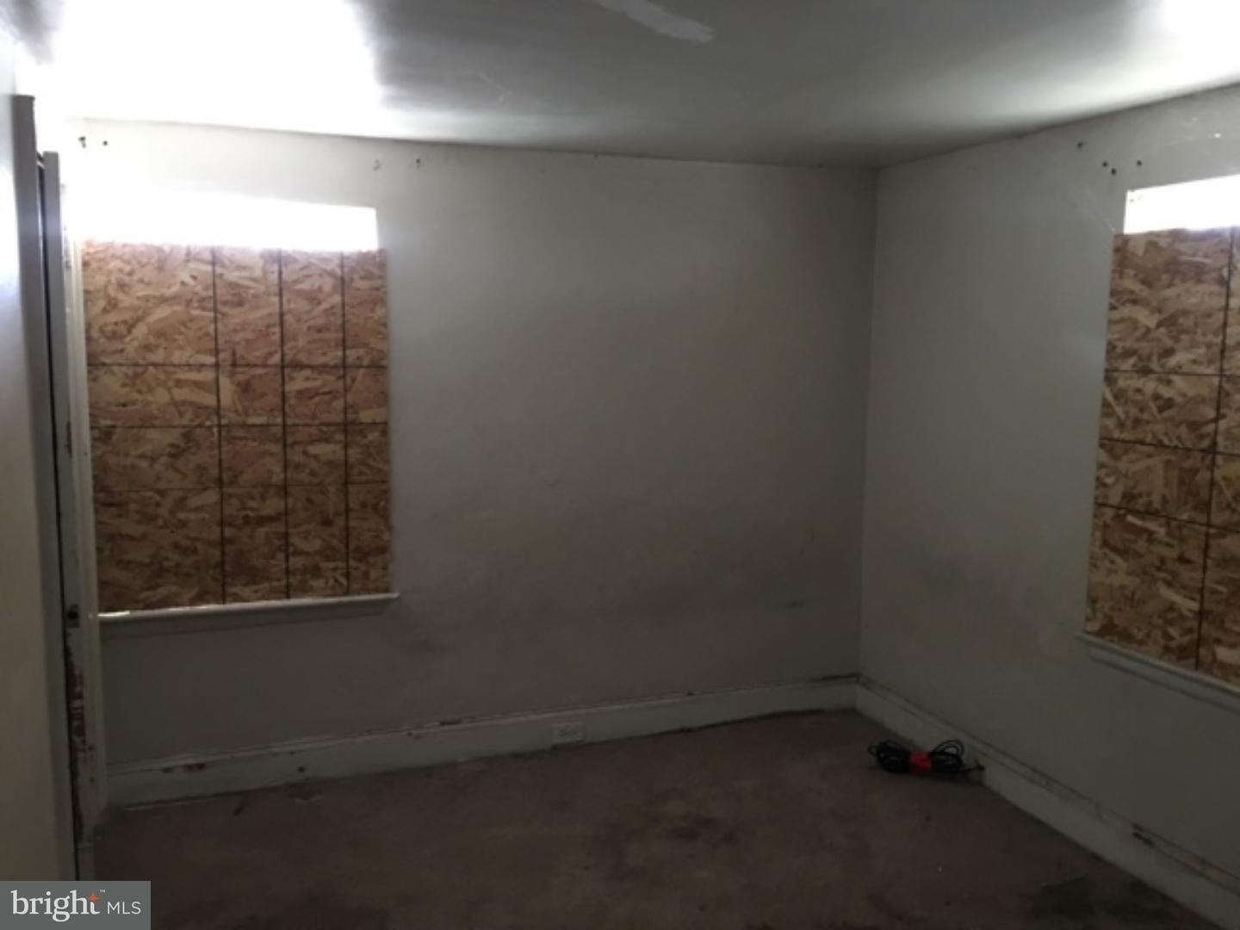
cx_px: 620
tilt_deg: -6.3
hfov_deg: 61.7
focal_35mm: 29
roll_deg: -0.4
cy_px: 465
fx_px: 1039
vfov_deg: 48.2
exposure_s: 1/8
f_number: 2.2
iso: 100
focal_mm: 4.15
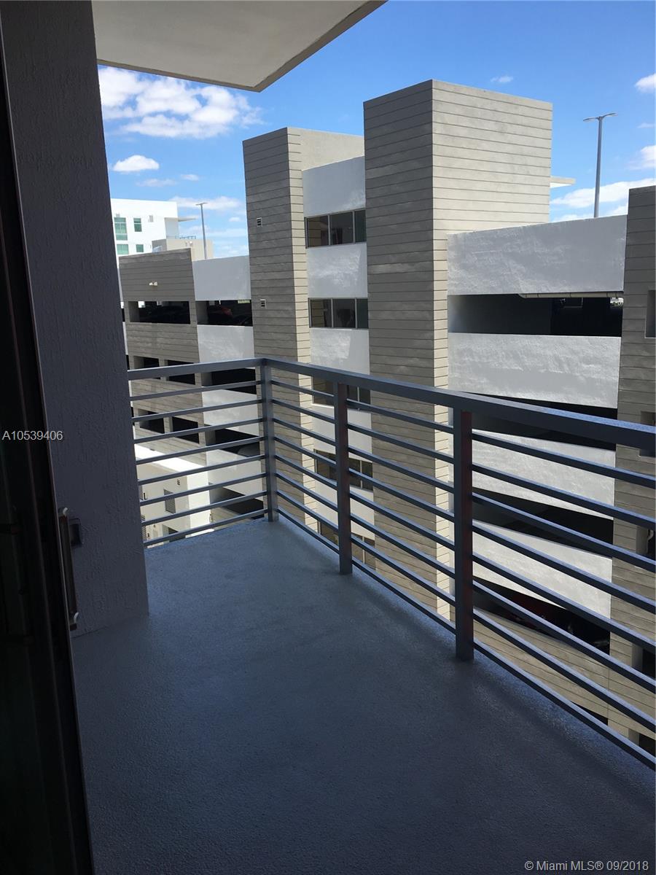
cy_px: 438
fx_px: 733
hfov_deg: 48.2
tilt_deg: -11.9
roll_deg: +1.5
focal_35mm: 29
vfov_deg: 61.7
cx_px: 328
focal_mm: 4.15
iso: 25
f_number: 2.2
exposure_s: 1/1131
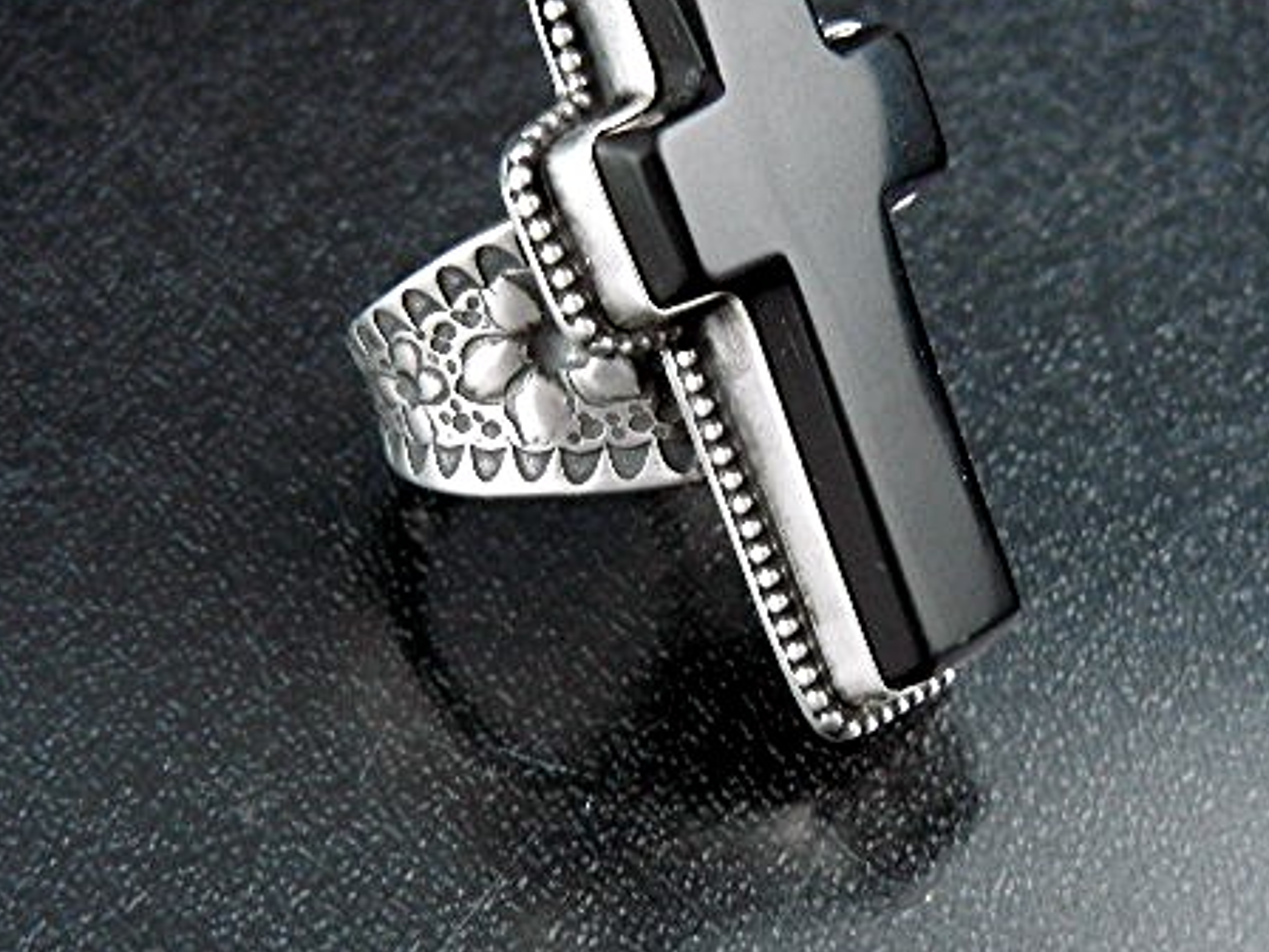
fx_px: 4033
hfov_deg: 17.9
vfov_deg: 13.5
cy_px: 368
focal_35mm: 110
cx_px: 745
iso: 200
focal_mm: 13.9
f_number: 4.3
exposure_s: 1/5.1
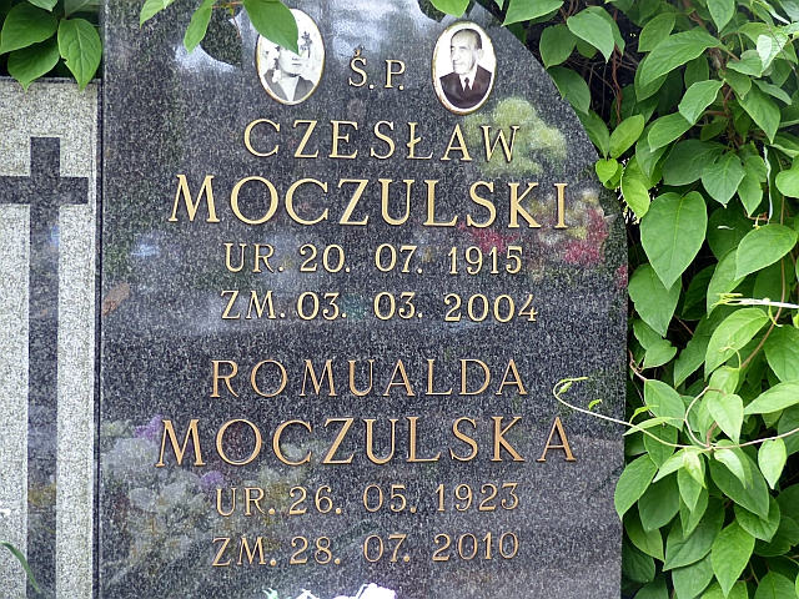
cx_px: 400
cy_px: 300
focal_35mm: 89
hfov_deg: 22.0
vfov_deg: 16.6
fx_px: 2054
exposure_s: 1/60
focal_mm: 16
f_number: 2.8
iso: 125
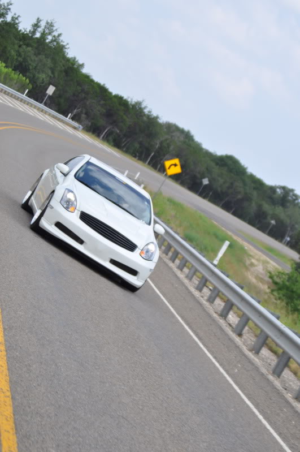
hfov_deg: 11.4
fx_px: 1503
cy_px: 226
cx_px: 150
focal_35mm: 120
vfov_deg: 17.1
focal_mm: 80
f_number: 5.6
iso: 200
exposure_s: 1/500
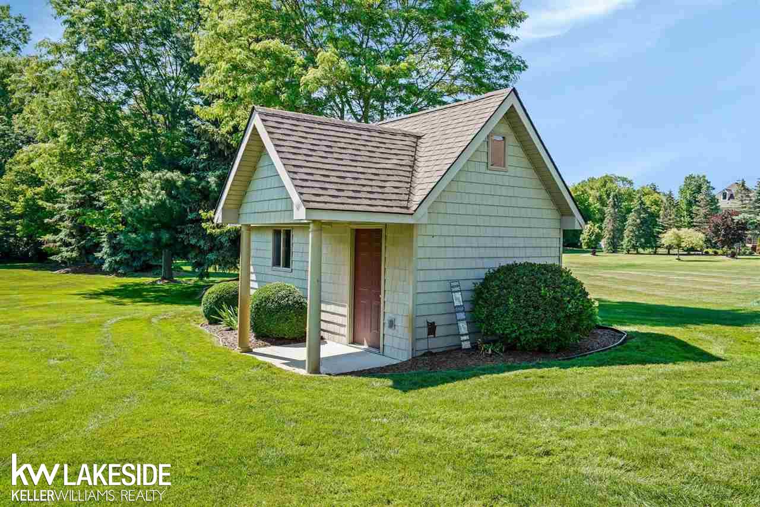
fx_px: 570
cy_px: 254
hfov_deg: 67.4
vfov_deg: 47.9
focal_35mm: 27
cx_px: 380
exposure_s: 1/80
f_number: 7.1
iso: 200
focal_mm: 27
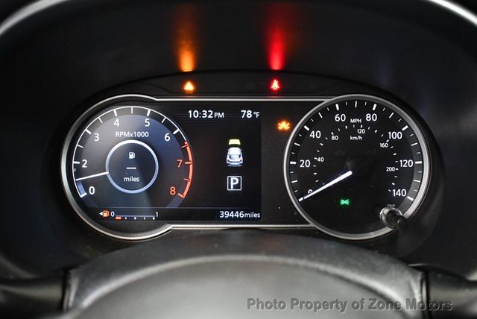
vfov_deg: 32.0
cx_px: 238
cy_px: 160
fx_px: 557
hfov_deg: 46.4
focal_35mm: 42
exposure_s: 1/60
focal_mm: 21
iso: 4500
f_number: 3.8
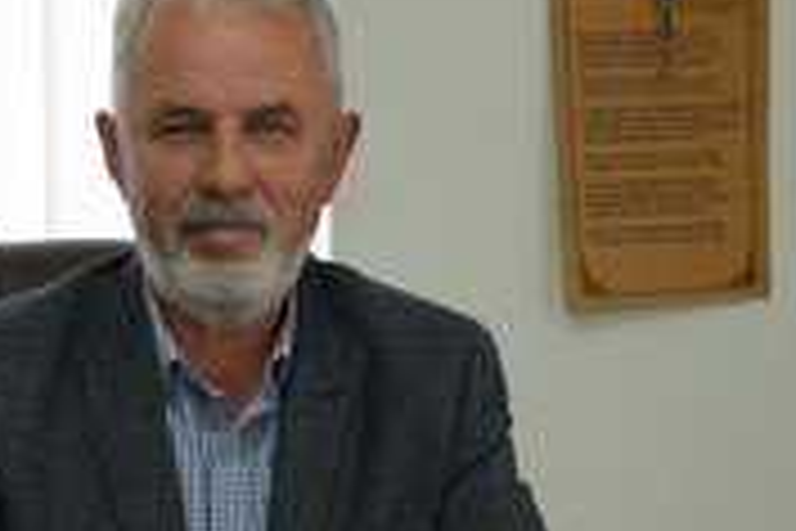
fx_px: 2344
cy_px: 349
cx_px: 369
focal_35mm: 106
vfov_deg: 12.9
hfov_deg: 19.3
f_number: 4.5
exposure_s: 1/160
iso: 800
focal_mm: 47
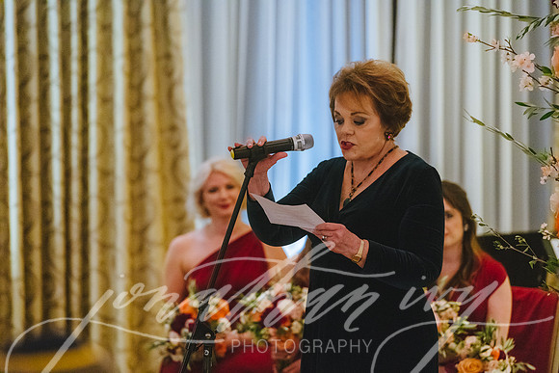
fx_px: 3106
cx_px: 280
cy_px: 186
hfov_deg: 10.3
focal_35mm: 200
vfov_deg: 6.9
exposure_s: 1/160
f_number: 2.8
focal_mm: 200
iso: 4500
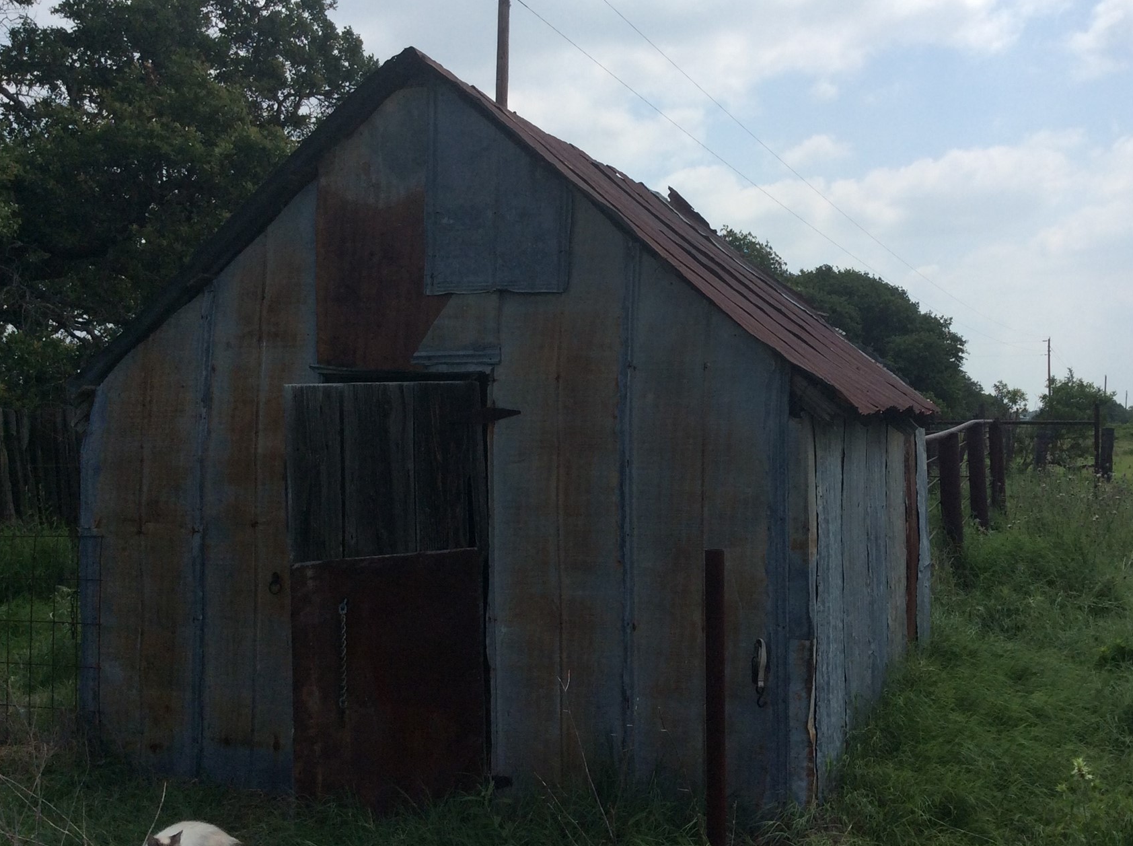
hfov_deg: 47.8
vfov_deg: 36.7
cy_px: 439
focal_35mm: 39
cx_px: 657
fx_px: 1274
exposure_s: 1/2488
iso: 32
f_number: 2.4
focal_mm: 3.3
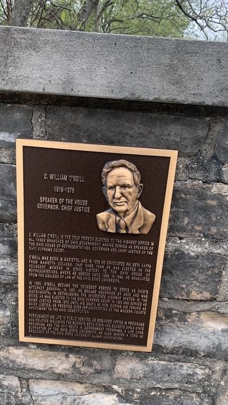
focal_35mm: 34
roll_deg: -3.0
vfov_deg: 57.9
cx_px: 102
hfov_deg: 34.6
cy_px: 226
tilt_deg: -20.5
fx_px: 365
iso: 25
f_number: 1.8
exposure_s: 1/131
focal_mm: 4.25
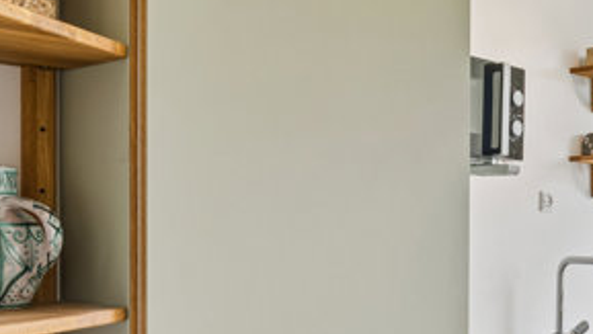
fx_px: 865
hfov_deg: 33.0
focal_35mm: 55
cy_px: 235
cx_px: 657
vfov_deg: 21.7
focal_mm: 19
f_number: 9
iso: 125
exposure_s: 1/20
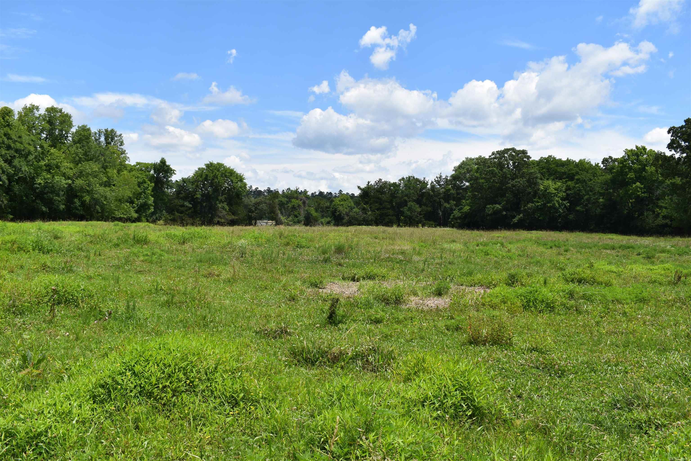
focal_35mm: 34
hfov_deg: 55.1
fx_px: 662
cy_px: 230
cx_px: 346
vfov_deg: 38.4
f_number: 8
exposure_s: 1/250
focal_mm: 23
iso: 100
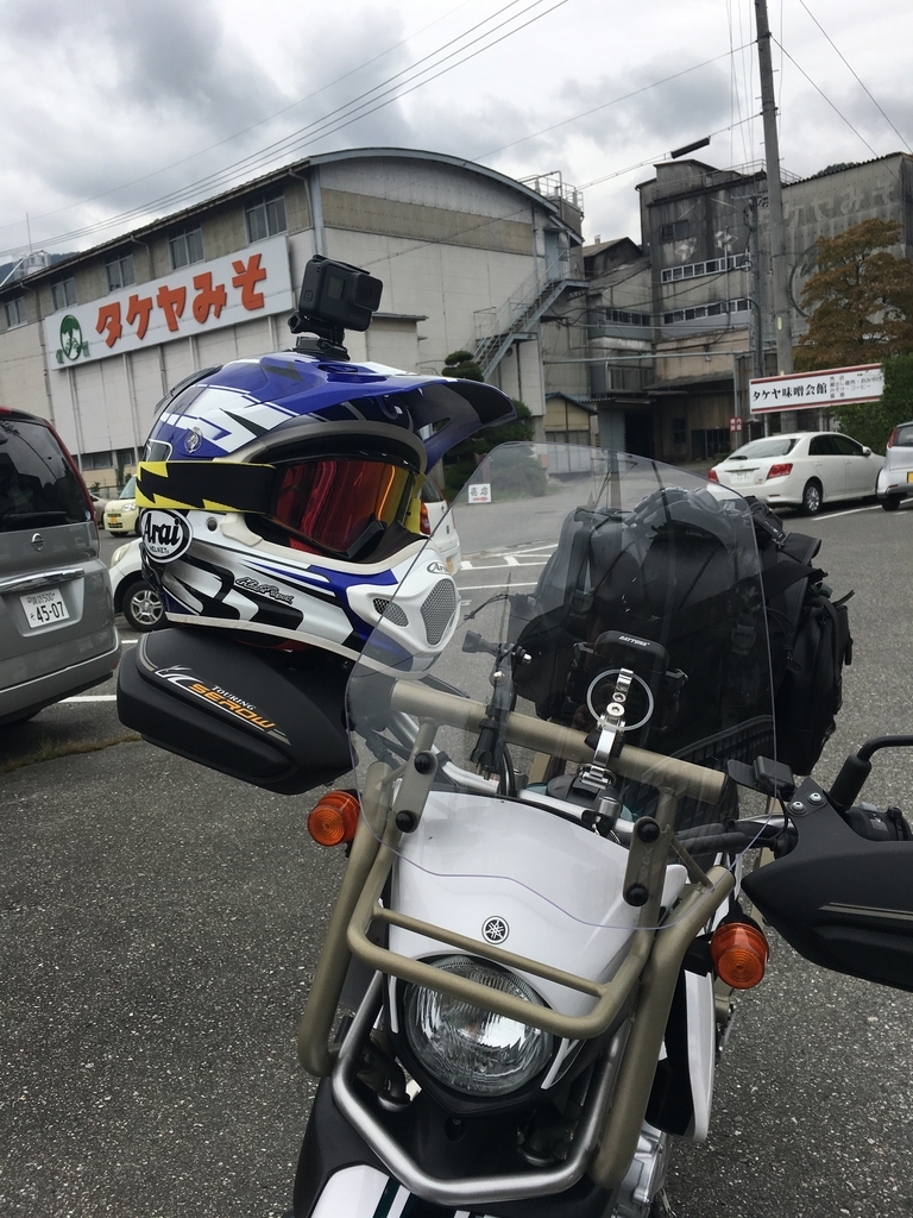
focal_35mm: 29
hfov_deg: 48.2
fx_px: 1020
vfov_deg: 61.7
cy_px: 609
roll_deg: +3.5
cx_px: 456
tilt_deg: -8.3
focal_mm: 4.15
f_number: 2.2
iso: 25
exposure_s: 1/732
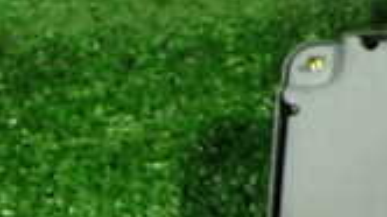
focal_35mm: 150
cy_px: 299
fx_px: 1538
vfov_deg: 7.9
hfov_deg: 13.5
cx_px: 585
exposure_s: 1/40
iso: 640
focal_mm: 6.83
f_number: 2.7
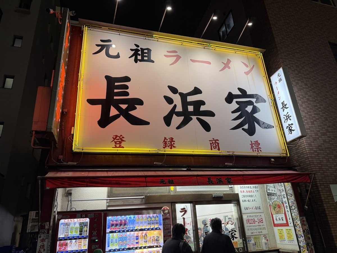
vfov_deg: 56.8
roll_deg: +3.7
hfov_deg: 71.6
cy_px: 126
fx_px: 234
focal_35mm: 24
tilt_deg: +21.6
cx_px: 168
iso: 200
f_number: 1.78
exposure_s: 1/120
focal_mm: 6.76
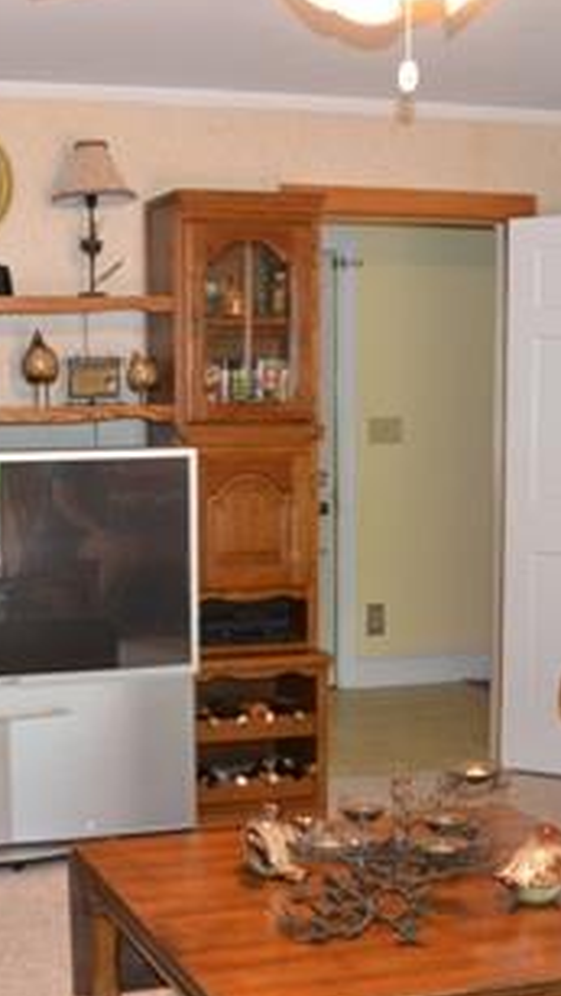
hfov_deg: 20.4
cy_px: 621
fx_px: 1558
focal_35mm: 59
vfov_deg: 35.2
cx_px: 208
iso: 1250
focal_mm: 18
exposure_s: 1/60
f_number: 3.5
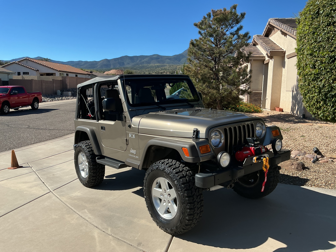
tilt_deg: -6.2
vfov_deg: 48.2
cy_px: 126
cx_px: 168
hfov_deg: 61.7
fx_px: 281
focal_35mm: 29
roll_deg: -0.5
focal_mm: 3
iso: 25
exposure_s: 1/1626
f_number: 1.8
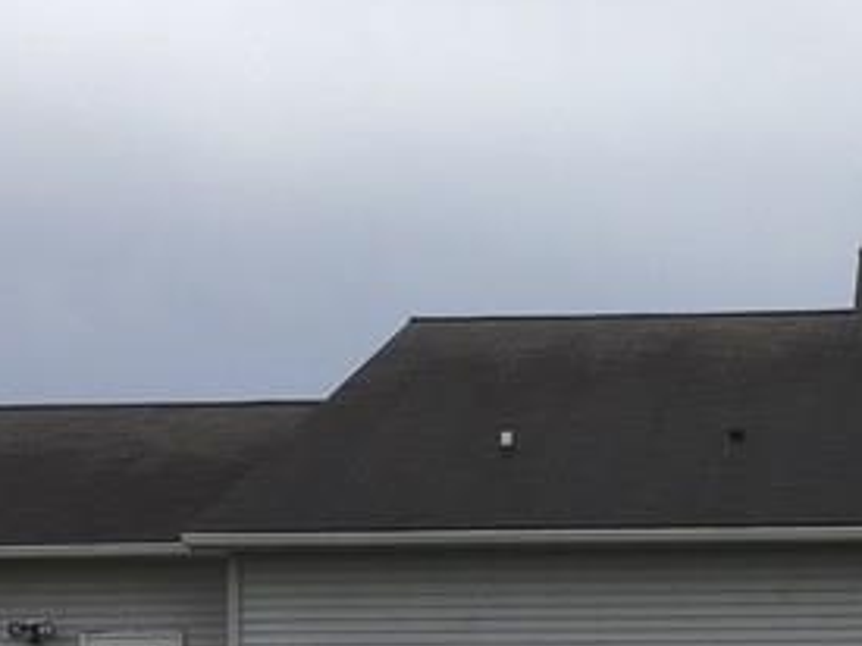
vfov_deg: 13.5
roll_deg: +0.7
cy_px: 633
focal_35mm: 108
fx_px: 2688
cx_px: 771
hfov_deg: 17.9
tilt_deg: +2.0
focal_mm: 4.15
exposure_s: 1/1425
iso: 25
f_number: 2.2
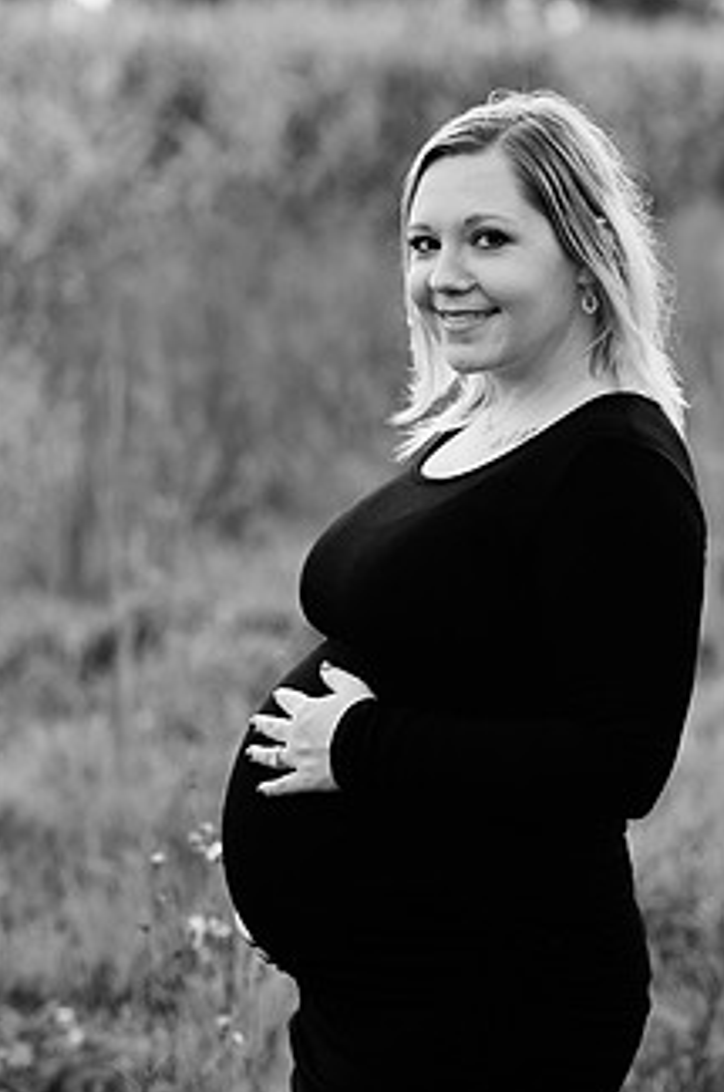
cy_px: 415
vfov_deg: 17.3
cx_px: 399
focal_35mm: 118
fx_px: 3571
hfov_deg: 11.6
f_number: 3.2
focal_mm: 85
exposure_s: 1/320
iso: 200
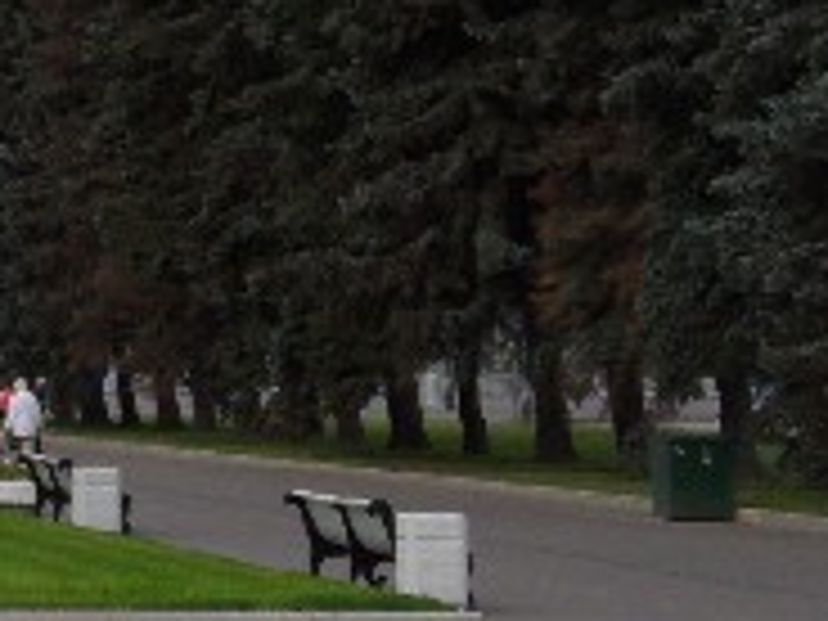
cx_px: -940
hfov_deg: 10.3
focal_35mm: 174
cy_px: -212
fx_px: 4162
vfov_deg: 8.4
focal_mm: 6.5
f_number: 3.6
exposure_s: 1/750
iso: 80
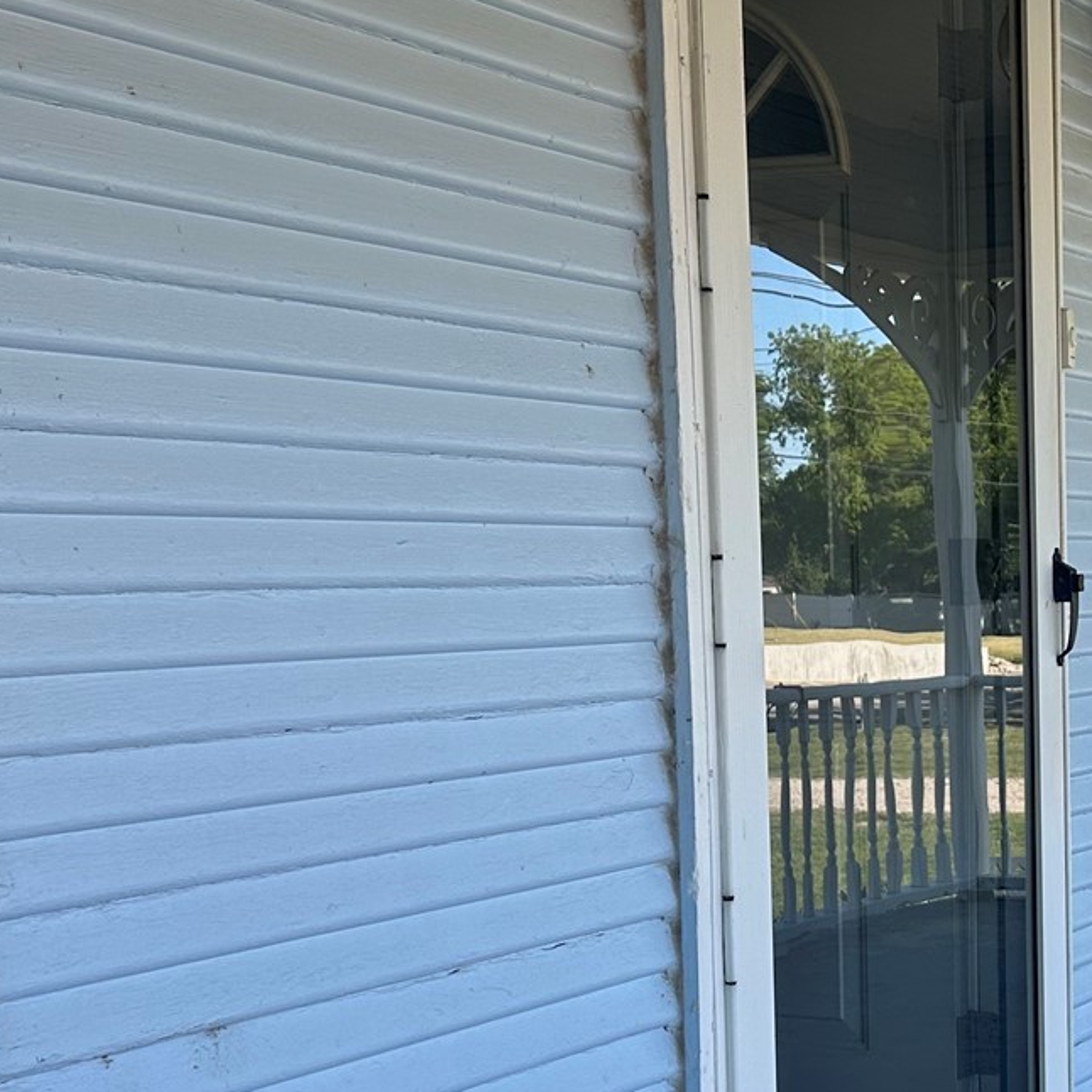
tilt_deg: -7.0
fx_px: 2248
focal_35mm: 63
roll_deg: -0.5
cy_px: 830
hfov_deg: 25.7
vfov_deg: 26.9
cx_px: 1124
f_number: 1.78
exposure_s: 1/935
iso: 80
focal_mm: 6.86
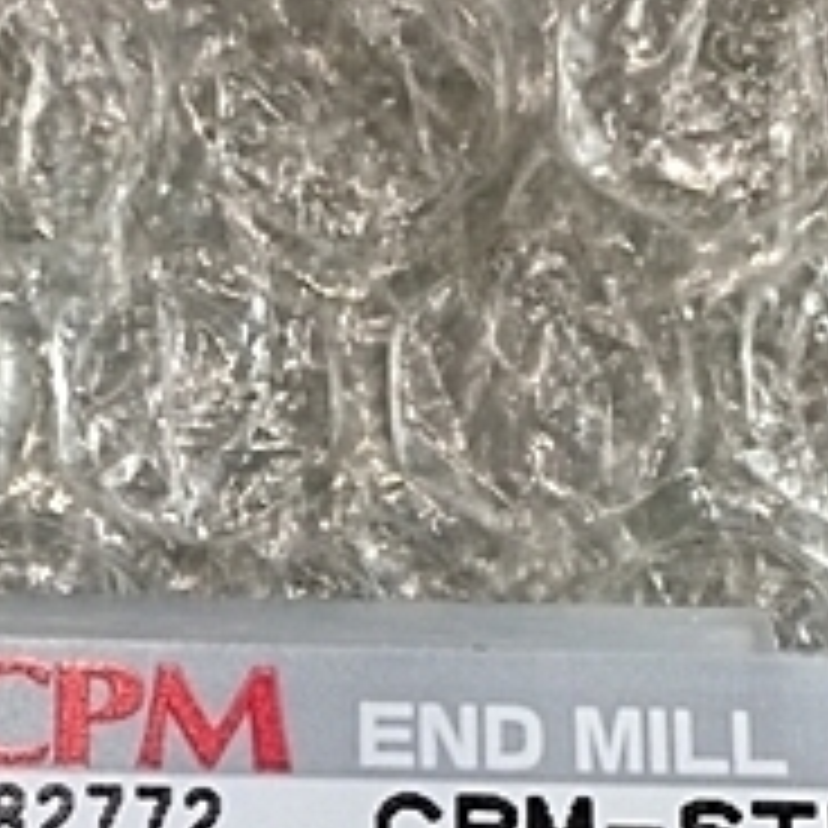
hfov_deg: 19.3
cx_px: 148
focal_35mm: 89
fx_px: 2409
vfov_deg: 19.0
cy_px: 828
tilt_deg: -82.7
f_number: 2.2
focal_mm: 4.15
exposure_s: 1/30
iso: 100
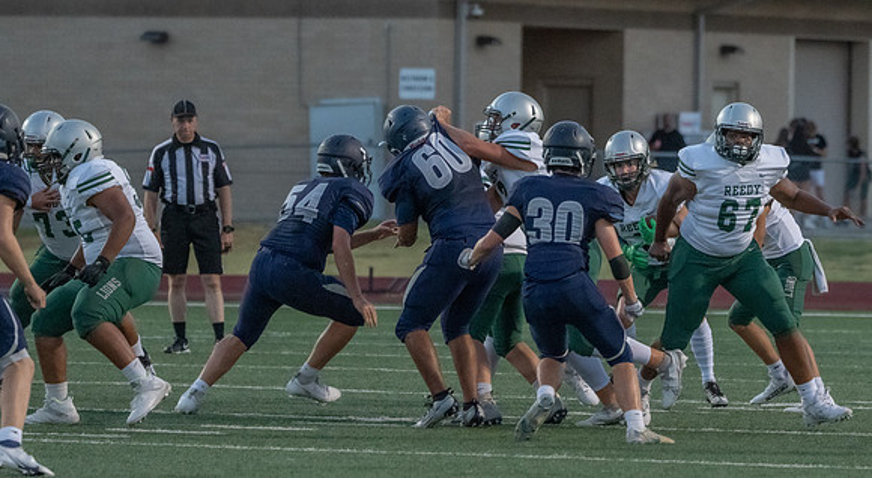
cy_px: 204
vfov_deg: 3.1
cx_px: 658
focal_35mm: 388
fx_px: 8928
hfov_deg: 5.6
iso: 8000
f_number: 5.6
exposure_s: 1/1000
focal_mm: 241
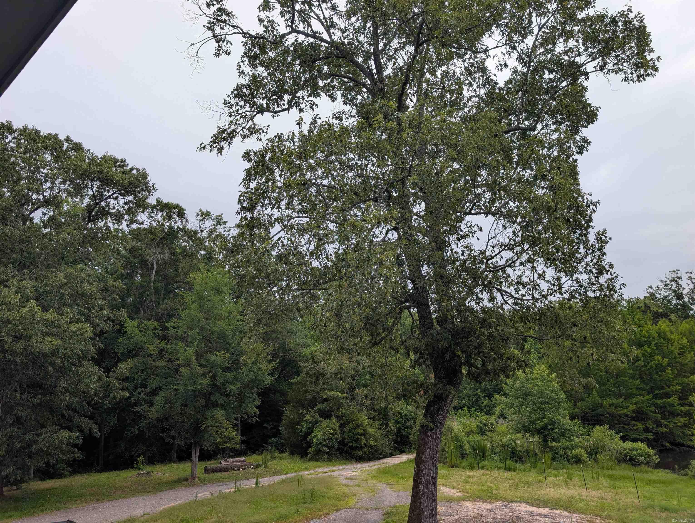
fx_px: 483
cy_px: 262
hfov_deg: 71.5
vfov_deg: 56.9
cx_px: 348
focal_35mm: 24
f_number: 1.68
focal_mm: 6.9
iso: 21
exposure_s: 1/840
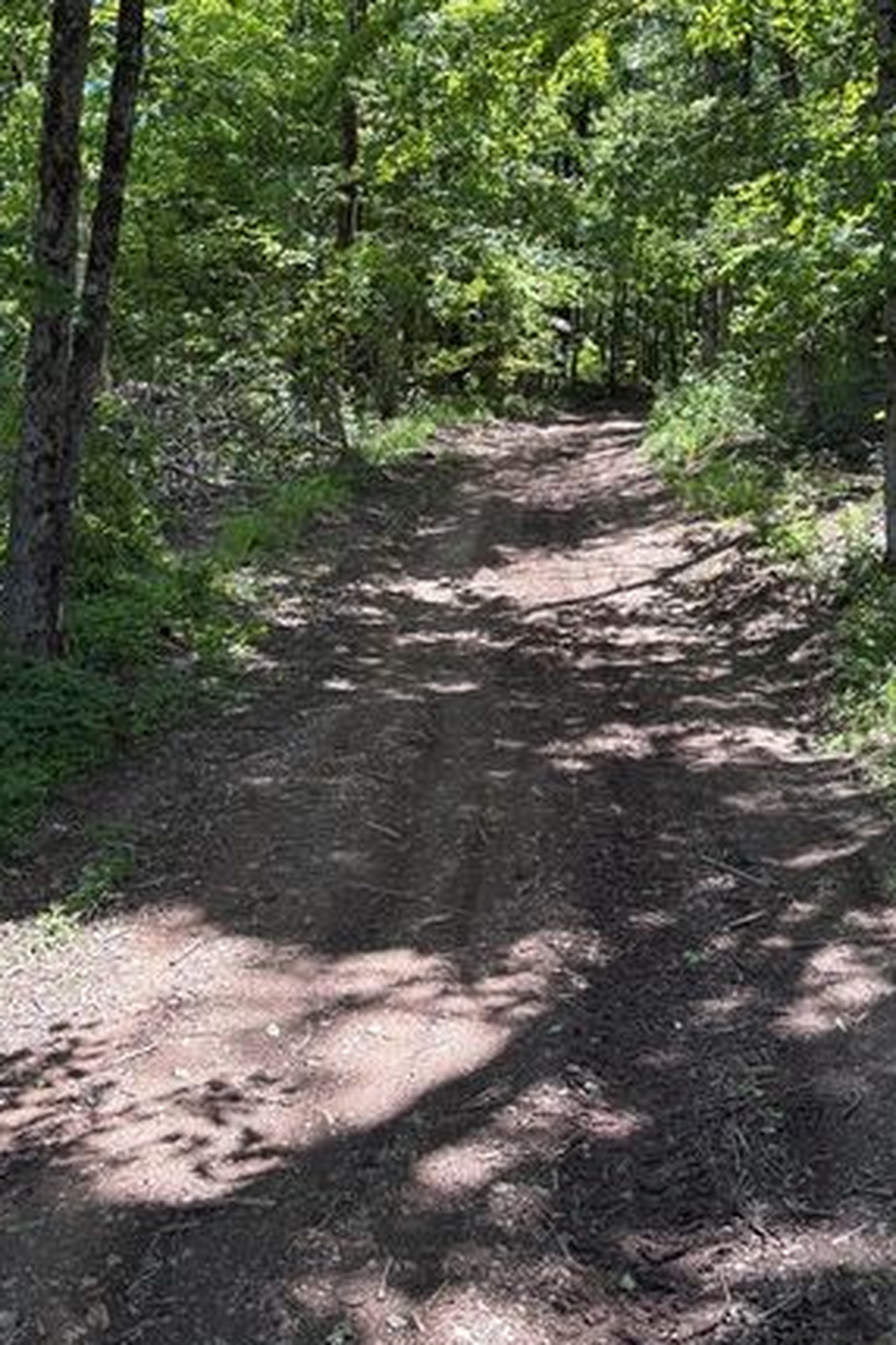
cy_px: 475
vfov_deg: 45.9
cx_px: 517
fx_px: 1568
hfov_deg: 31.8
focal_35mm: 42
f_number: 1.6
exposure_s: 1/336
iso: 50
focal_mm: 5.96
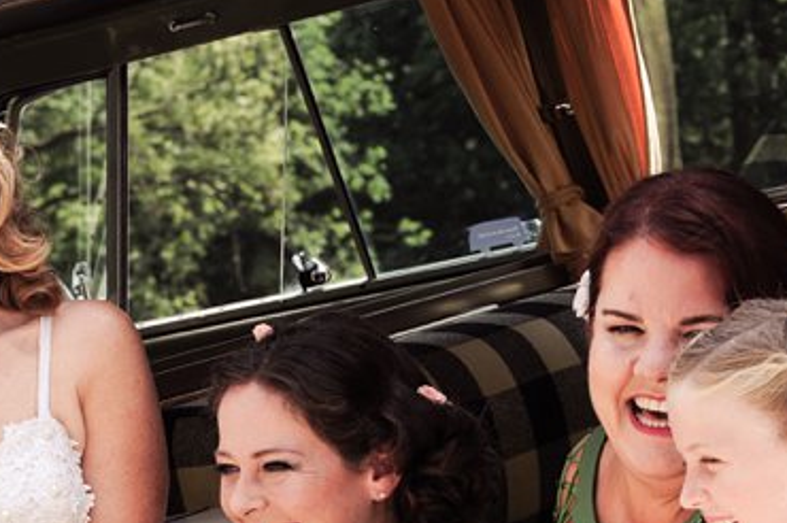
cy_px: 608
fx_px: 4718
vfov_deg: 6.3
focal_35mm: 216
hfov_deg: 9.5
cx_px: 185
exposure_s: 1/125
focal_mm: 85
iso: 200
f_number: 11
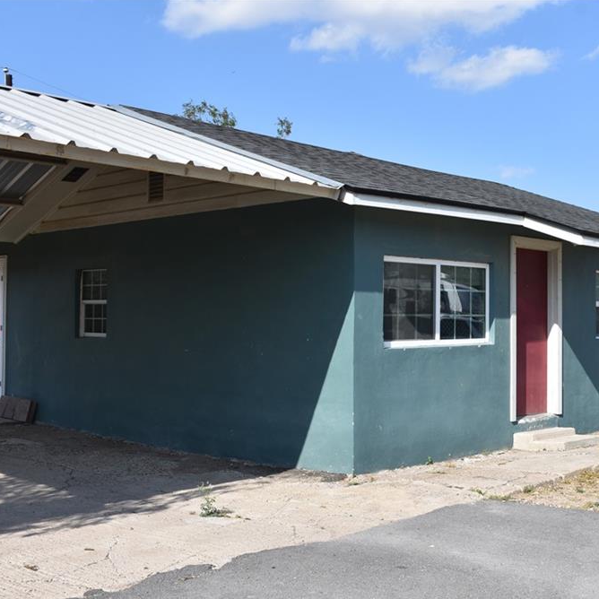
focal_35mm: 43
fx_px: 842
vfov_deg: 39.2
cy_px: 302
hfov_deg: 38.4
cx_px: 428
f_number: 8
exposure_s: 1/250
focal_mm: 22
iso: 100
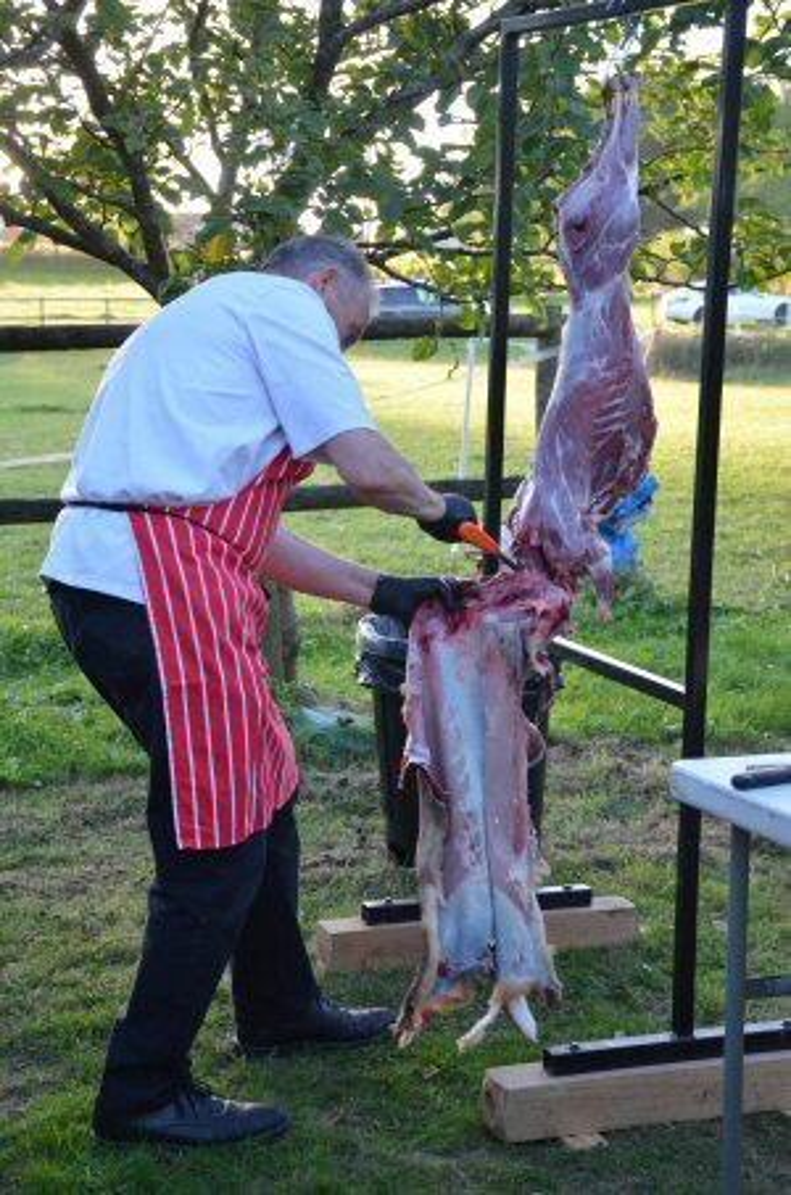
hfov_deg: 20.1
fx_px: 2235
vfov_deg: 29.9
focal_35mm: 68
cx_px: 396
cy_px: 598
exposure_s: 1/250
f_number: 5.6
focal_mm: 45
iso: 640
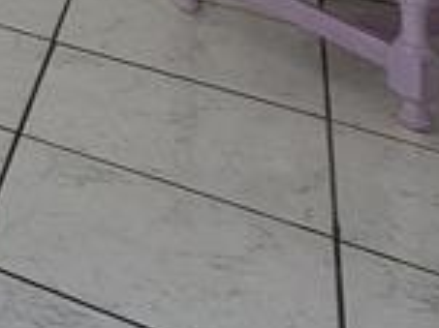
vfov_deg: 11.7
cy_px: -581
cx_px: -733
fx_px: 1115
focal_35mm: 88
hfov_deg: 13.1
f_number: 2.2
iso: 64
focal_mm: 2.2
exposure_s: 1/60
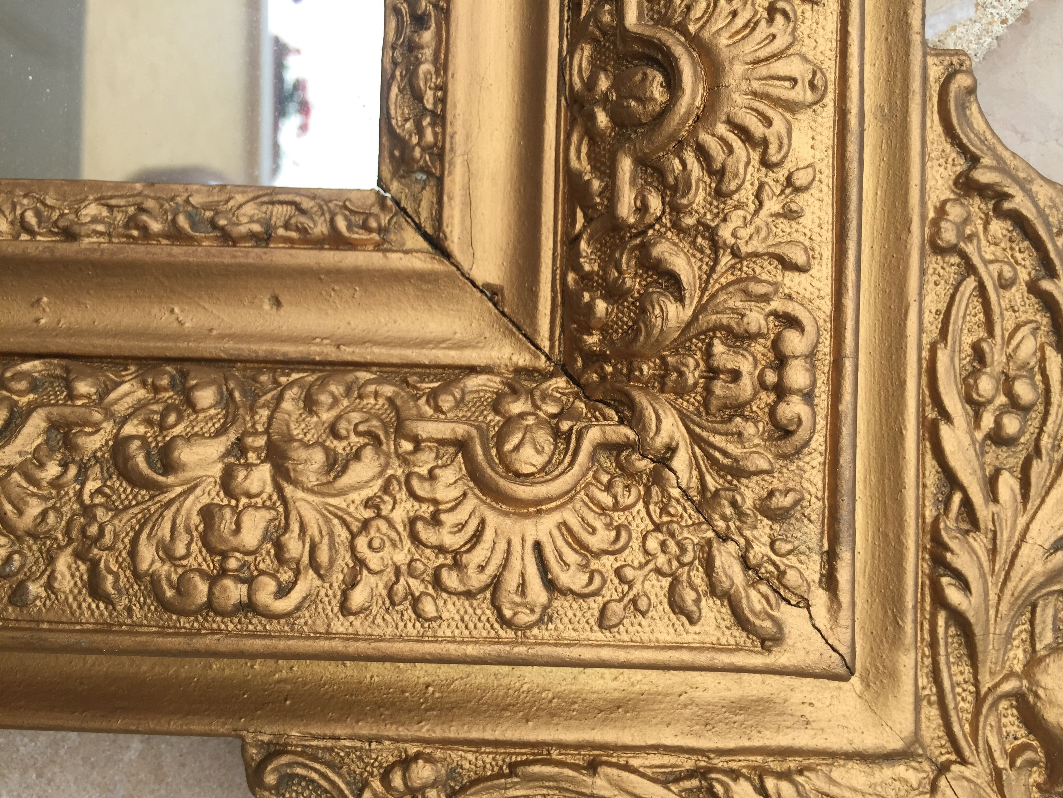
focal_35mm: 29
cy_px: 399
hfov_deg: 61.7
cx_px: 532
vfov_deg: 48.2
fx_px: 891
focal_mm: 4.15
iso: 32
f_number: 2.2
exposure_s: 1/608
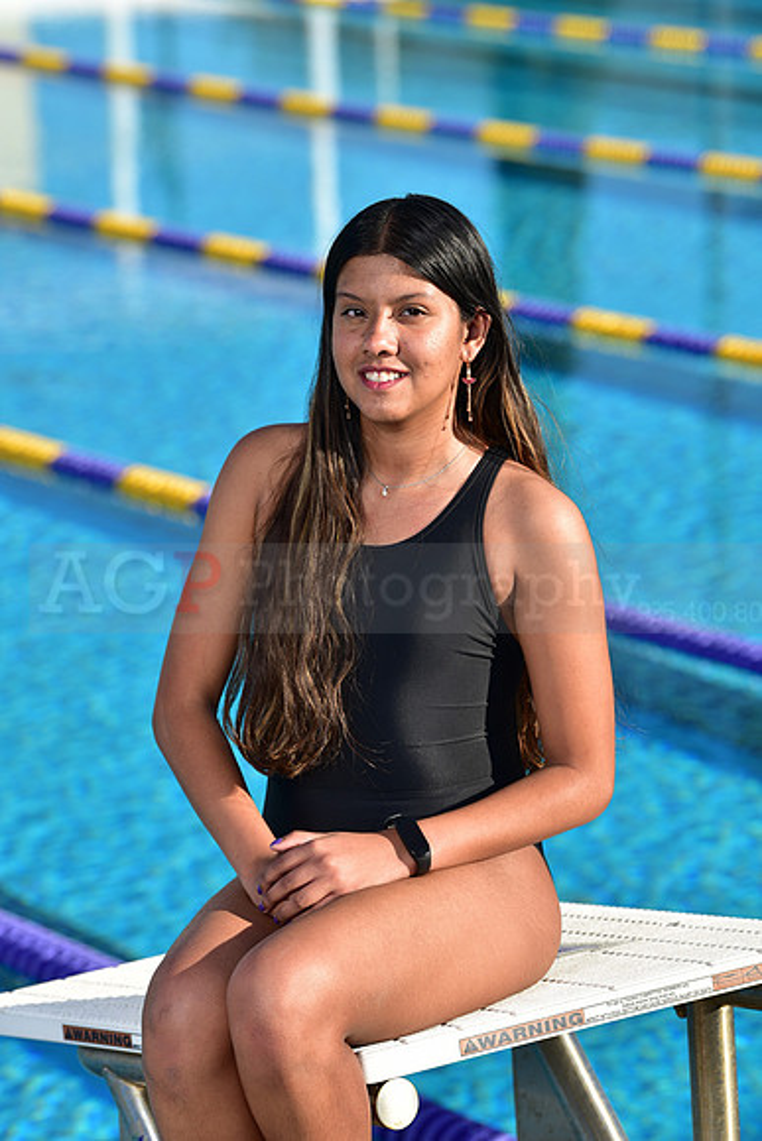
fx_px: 4918
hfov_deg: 8.9
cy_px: 570
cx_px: 381
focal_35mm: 155
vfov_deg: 13.2
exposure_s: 1/250
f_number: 5.6
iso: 64
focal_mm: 155
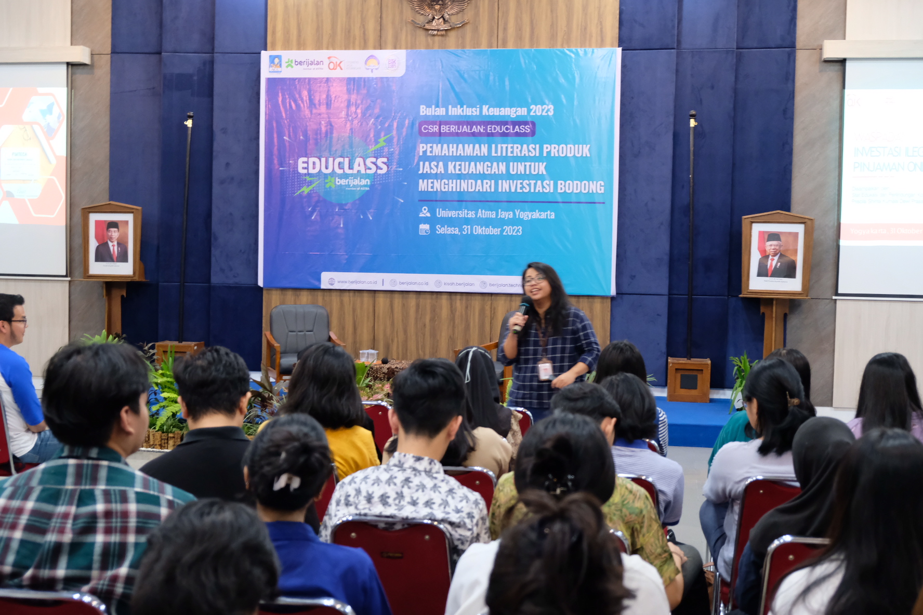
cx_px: 462
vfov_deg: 28.6
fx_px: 1205
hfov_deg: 41.9
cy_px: 308
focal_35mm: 47
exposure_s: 1/34
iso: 3200
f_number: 4
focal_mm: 31.5
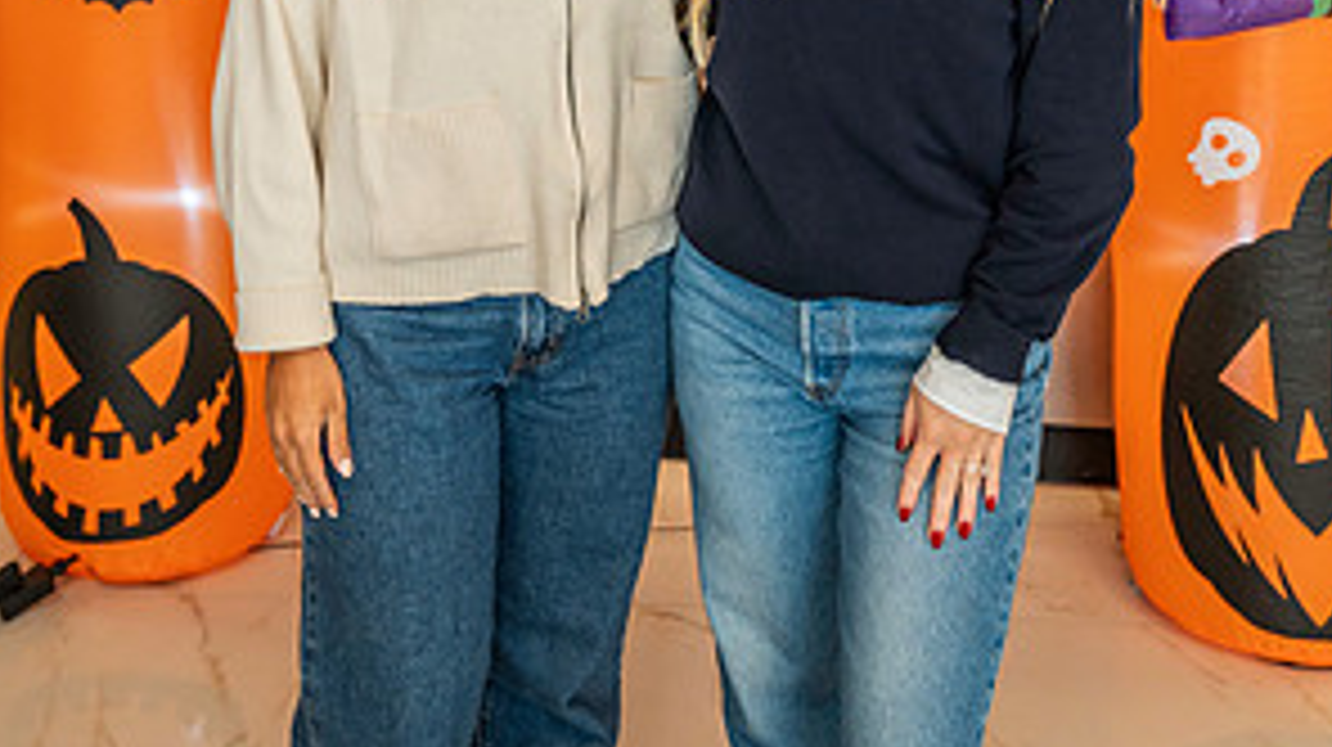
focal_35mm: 59
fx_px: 2082
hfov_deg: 35.5
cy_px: -243
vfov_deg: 18.8
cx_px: 670
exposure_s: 1/160
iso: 2000
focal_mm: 37
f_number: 4.5
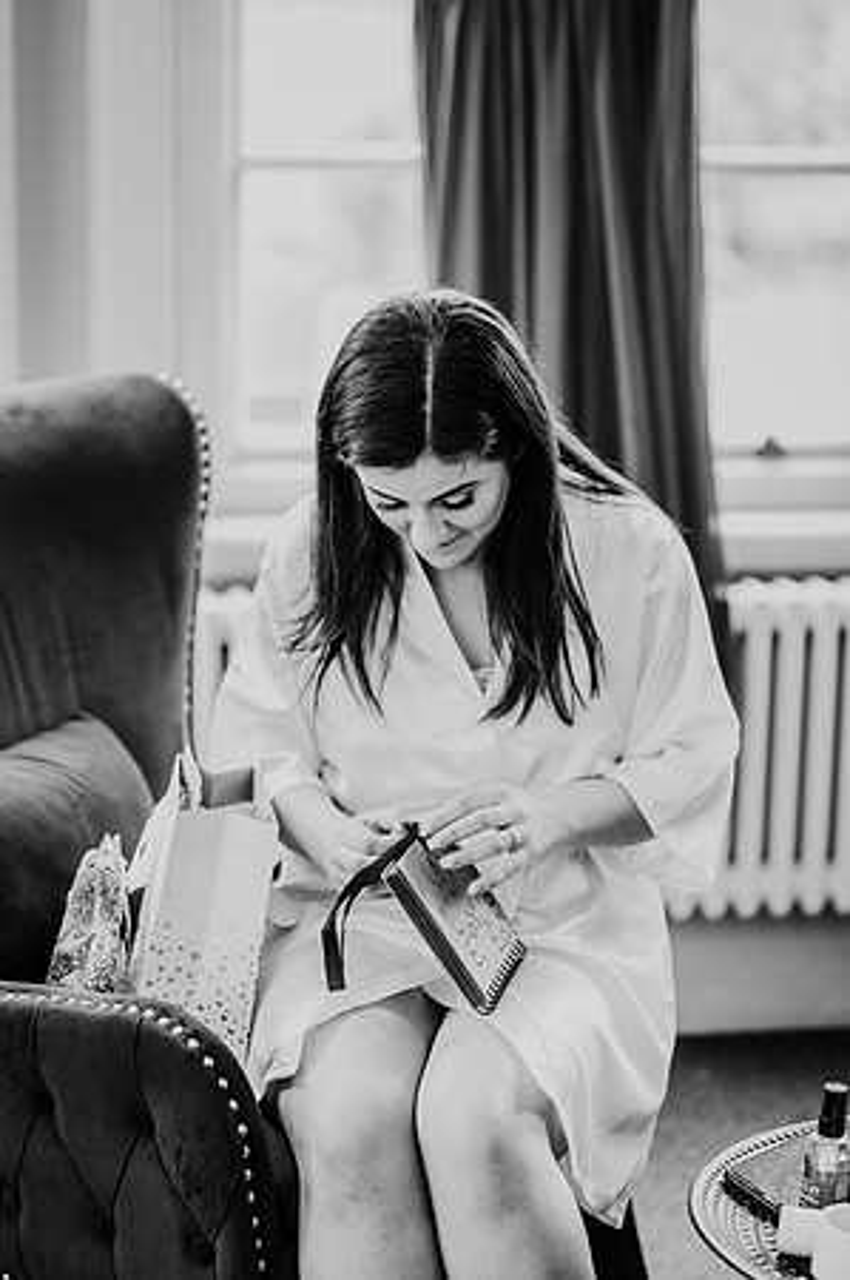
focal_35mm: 85
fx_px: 3017
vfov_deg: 23.9
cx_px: 425
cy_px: 640
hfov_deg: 16.0
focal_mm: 85
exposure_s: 1/160
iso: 1100
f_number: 1.8
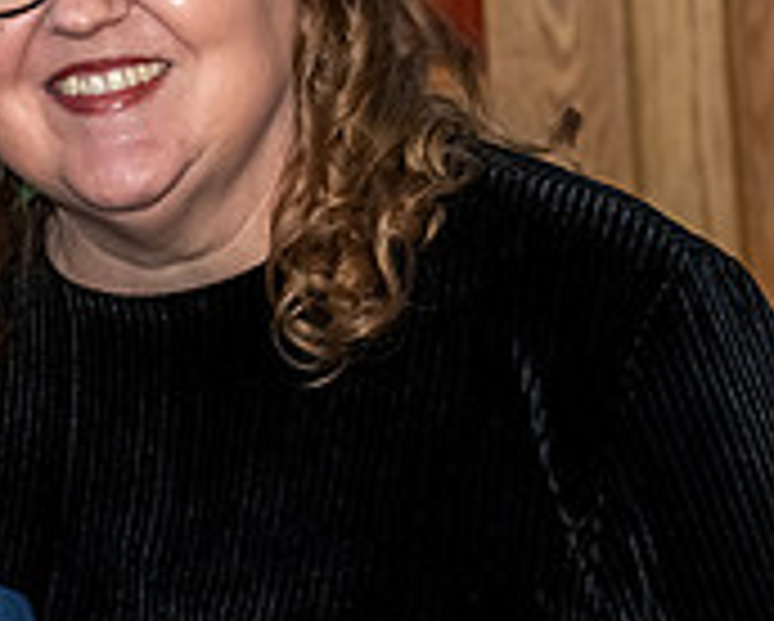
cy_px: 295
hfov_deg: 4.4
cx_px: -457
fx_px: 10045
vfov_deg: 3.5
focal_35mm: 438
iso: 500
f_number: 7.1
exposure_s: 1/250
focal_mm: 75
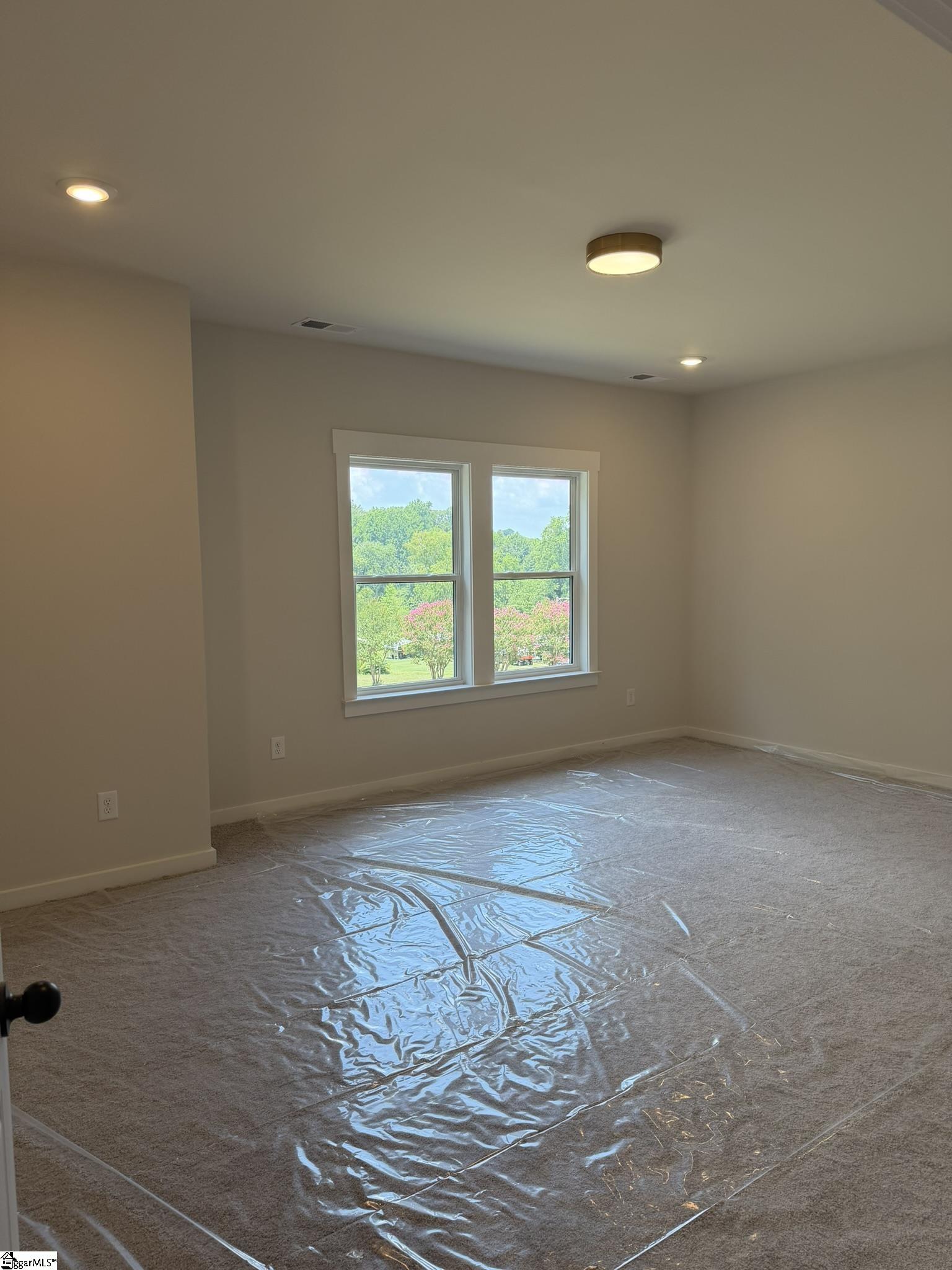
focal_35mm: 24
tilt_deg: -5.4
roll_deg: +0.6
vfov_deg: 71.6
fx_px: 880
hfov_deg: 56.8
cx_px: 476
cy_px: 635
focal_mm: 6.76
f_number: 1.78
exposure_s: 1/263
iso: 80
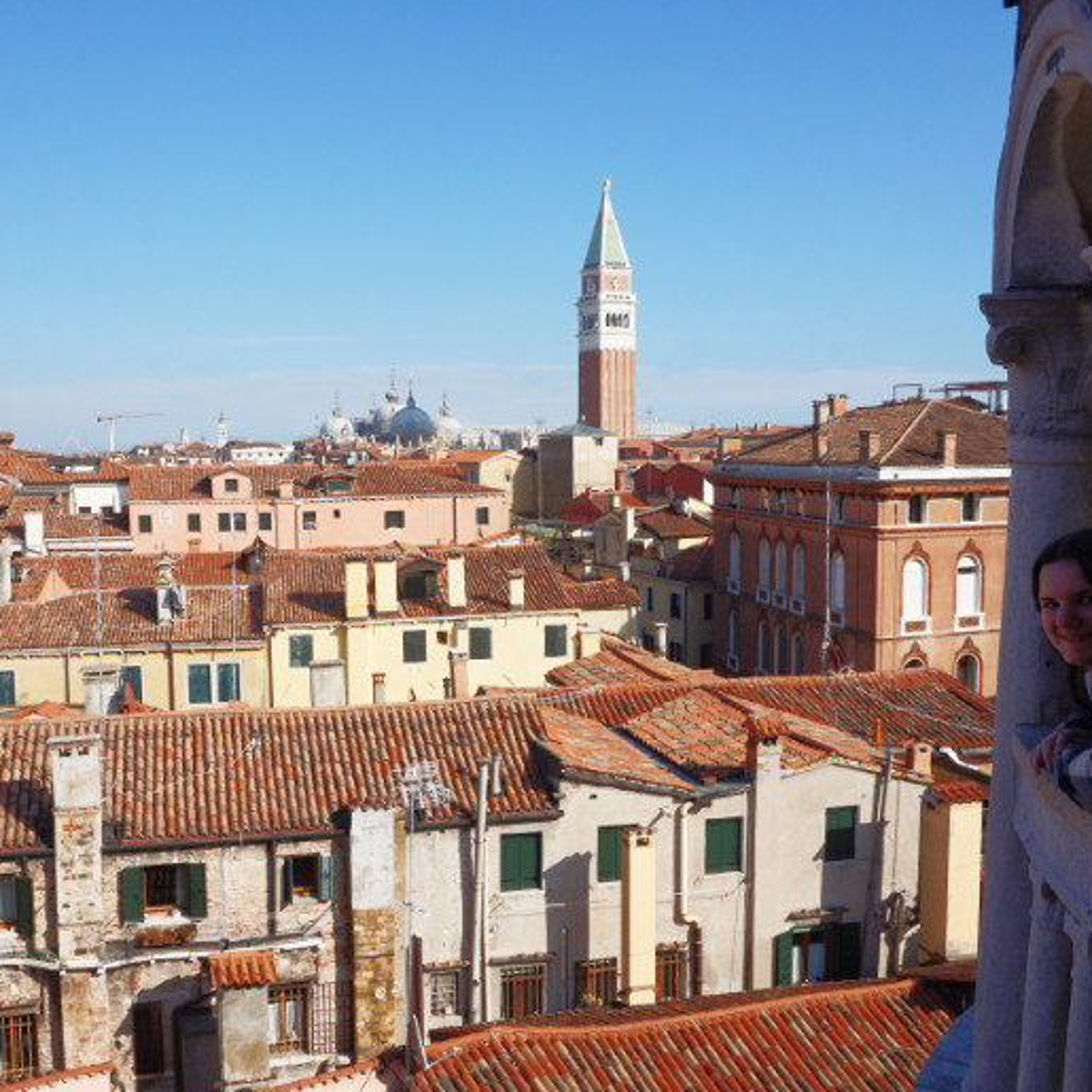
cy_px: 549
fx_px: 1201
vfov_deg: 48.9
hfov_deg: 48.5
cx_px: 424
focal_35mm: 34
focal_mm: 17
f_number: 14
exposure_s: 1/100
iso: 100
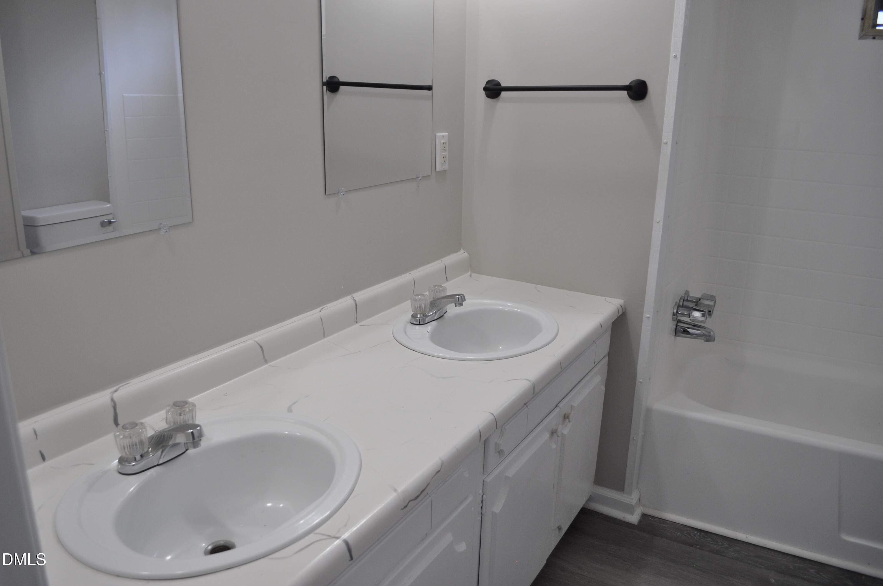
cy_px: 293
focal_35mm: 27
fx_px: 661
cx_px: 442
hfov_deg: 67.4
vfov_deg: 47.8
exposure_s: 1/60
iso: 400
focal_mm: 18
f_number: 4
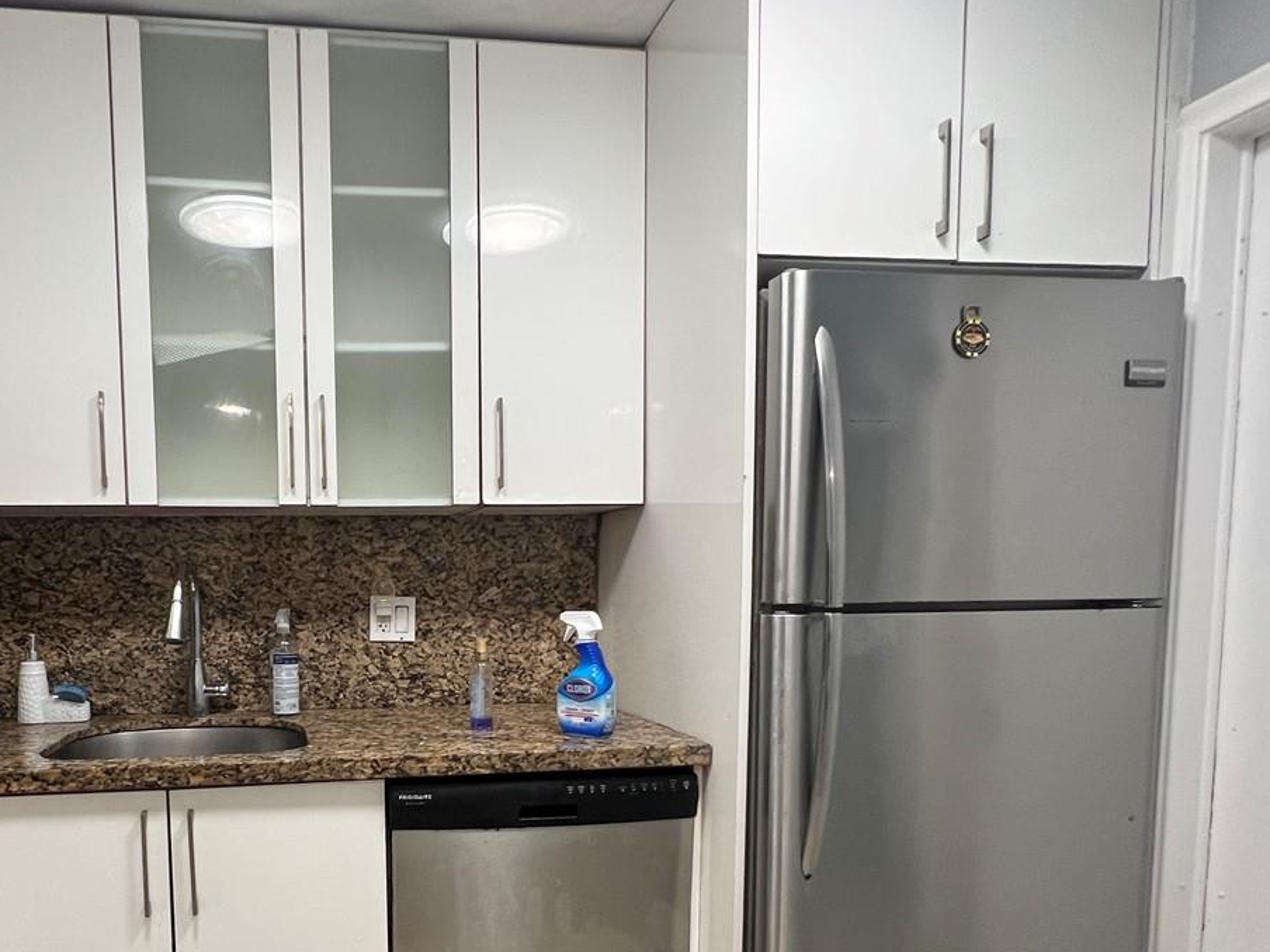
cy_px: 654
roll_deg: +1.2
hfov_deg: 71.2
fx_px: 844
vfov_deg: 57.2
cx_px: 398
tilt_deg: -4.7
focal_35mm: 23
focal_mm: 1.57
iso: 200
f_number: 1.8
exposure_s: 1/120
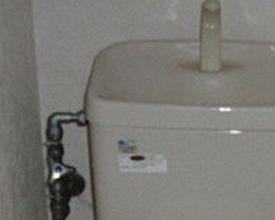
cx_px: 202
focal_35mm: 118
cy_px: 315
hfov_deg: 16.2
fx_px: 961
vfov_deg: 12.5
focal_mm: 6.42
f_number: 3.6
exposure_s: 1/15
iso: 200
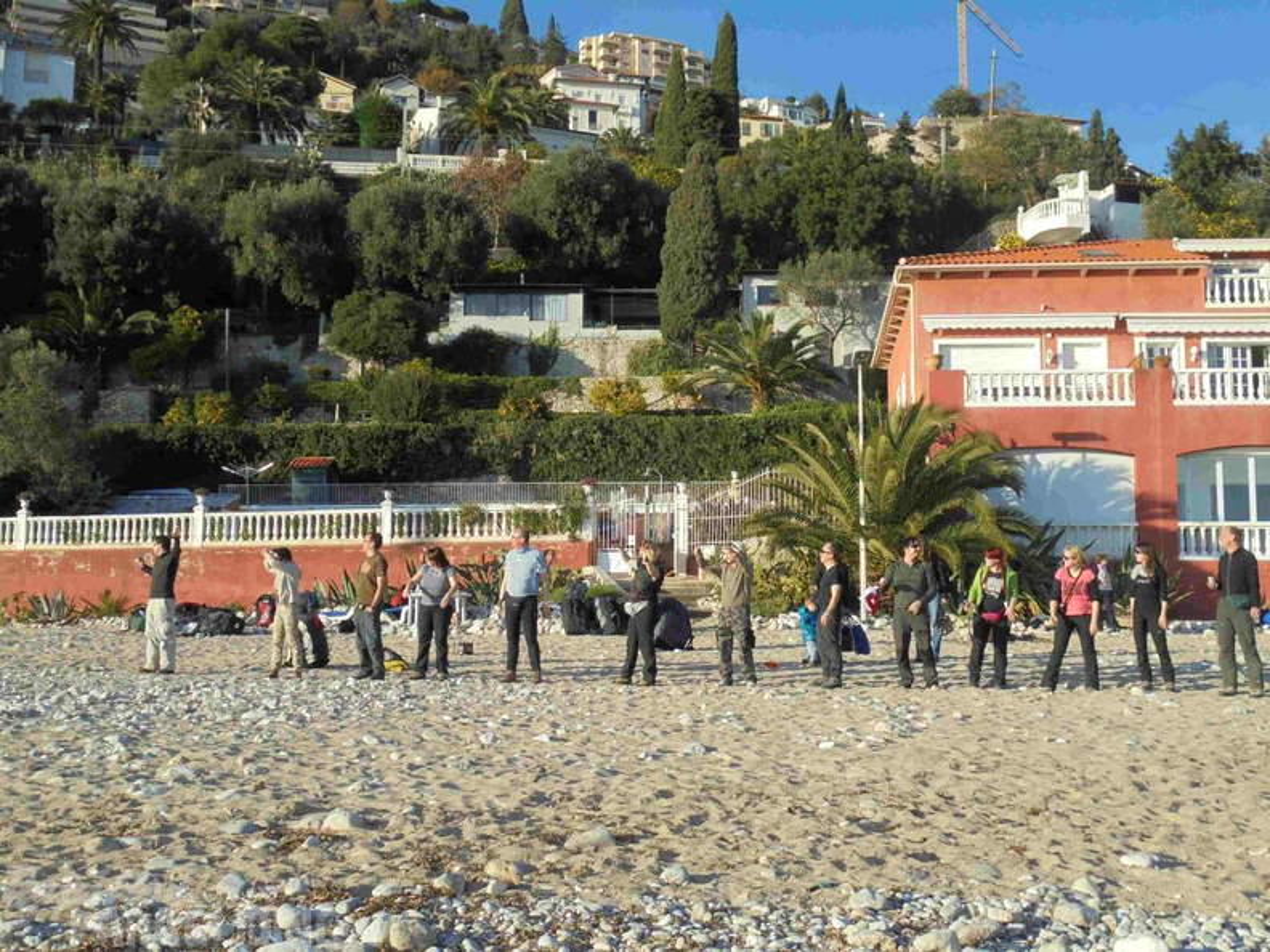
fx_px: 1578
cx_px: 635
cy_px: 476
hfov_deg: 43.9
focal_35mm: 43
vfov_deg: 33.6
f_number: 4.5
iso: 100
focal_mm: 7.8
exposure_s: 1/500
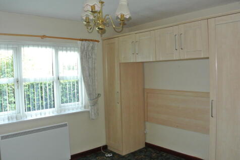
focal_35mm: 29
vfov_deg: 44.9
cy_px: 80
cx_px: 120
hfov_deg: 63.7
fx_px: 193
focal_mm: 11
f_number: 3.5
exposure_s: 1/60
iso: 1250
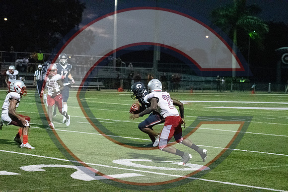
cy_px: 96
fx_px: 840
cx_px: 144
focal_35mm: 105
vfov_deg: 13.0
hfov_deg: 19.5
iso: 36000
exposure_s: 1/3200
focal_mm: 70
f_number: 2.8
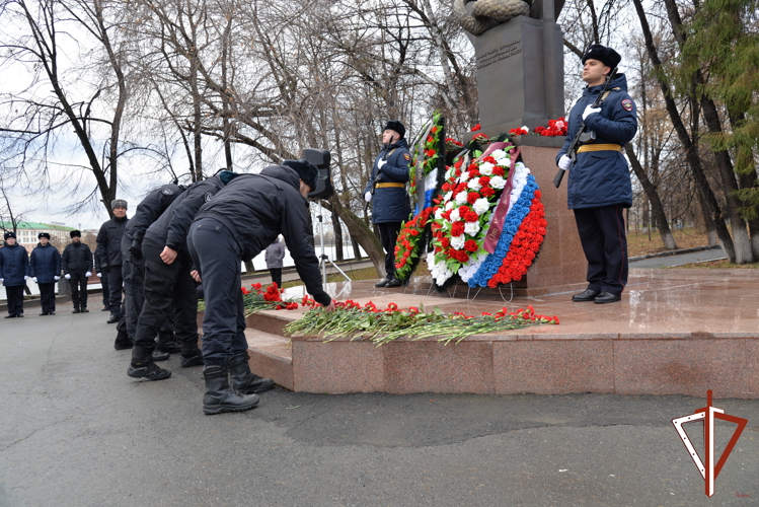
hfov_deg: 61.9
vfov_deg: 43.6
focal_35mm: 30
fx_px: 633
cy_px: 254
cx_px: 380
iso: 400
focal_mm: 30
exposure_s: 1/125
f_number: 5.6
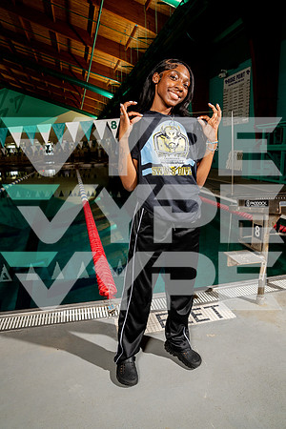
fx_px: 286
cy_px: 214
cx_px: 143
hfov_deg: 53.1
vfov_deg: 73.7
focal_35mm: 24
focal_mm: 24
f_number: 7.1
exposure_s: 1/125
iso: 500
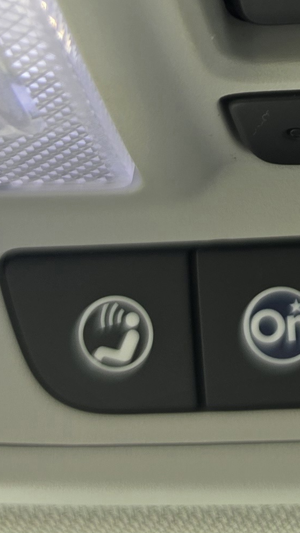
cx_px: 511
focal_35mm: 101
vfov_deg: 19.3
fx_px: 1428
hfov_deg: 11.3
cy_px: -192
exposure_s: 1/182
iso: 32
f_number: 1.4
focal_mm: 6.5
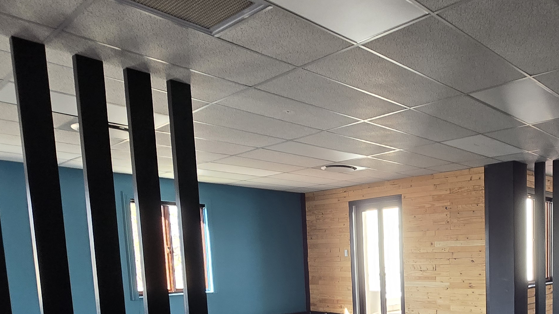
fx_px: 445
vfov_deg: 35.7
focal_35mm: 30
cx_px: 452
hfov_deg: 59.0
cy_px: 304
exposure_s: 1/50
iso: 160
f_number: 2.2
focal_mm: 1.7
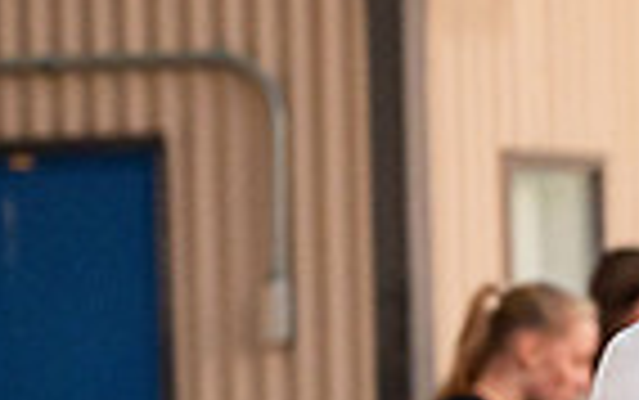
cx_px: 1134
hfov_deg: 7.7
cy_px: 494
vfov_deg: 4.9
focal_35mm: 266
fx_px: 4636
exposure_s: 1/160
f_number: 4
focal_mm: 64
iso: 2500
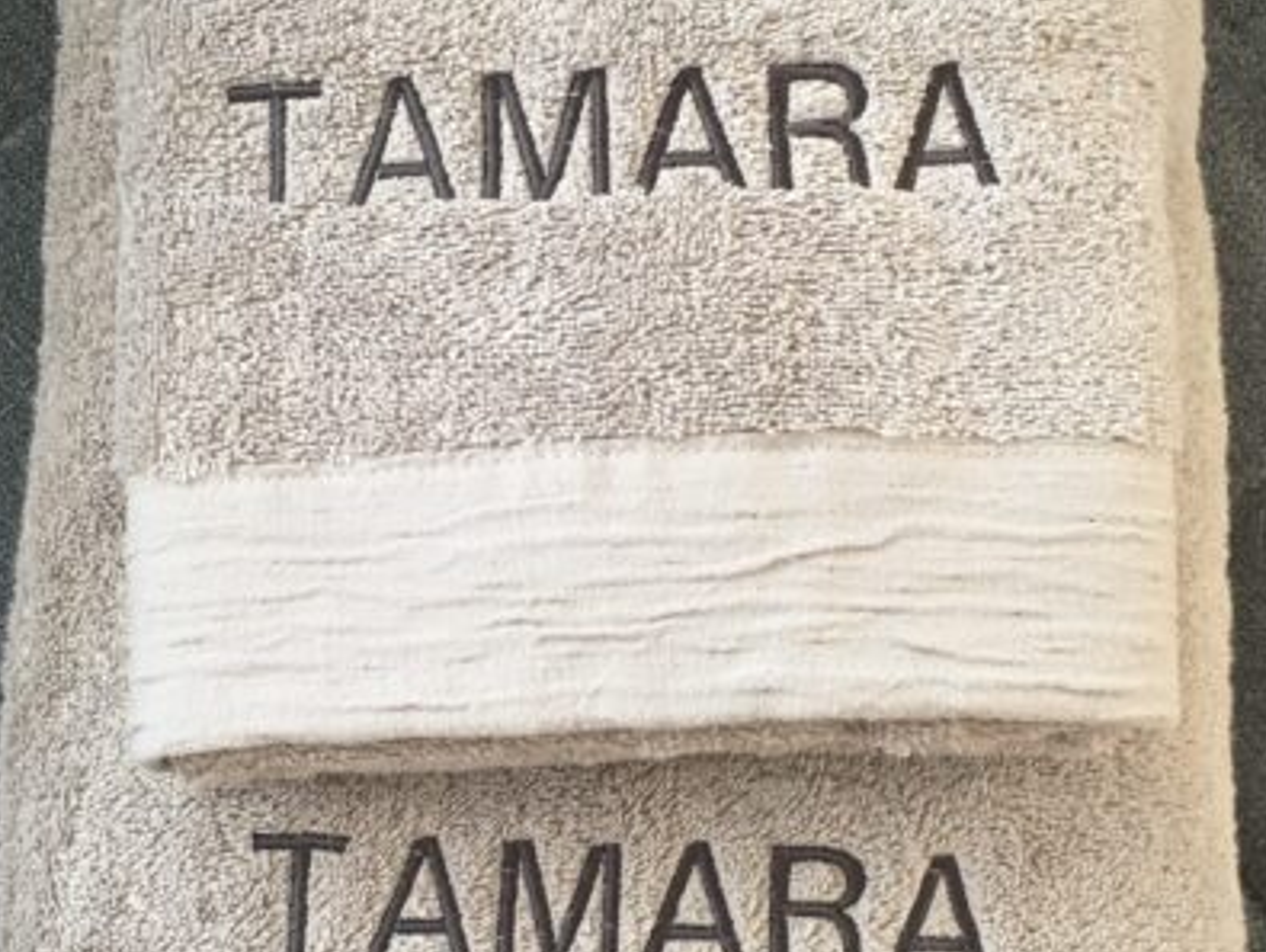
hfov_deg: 42.8
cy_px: 513
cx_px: 718
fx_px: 1611
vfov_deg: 32.9
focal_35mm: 44
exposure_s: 1/33
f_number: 2.2
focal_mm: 4.15
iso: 64
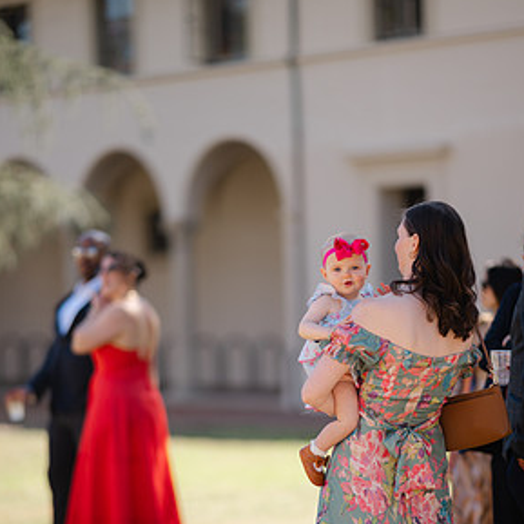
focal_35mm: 139
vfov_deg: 12.5
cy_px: 386
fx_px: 2381
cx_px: 267
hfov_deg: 12.6
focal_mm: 105
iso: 64
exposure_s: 1/1250
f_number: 1.4
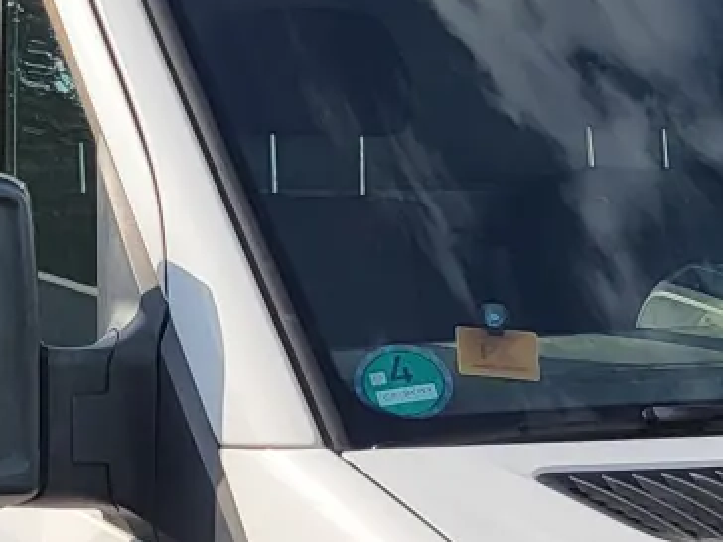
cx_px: 620
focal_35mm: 137
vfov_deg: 10.6
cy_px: 727
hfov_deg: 14.3
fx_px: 2861
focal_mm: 5.4
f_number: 1.8
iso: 40
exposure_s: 1/2490
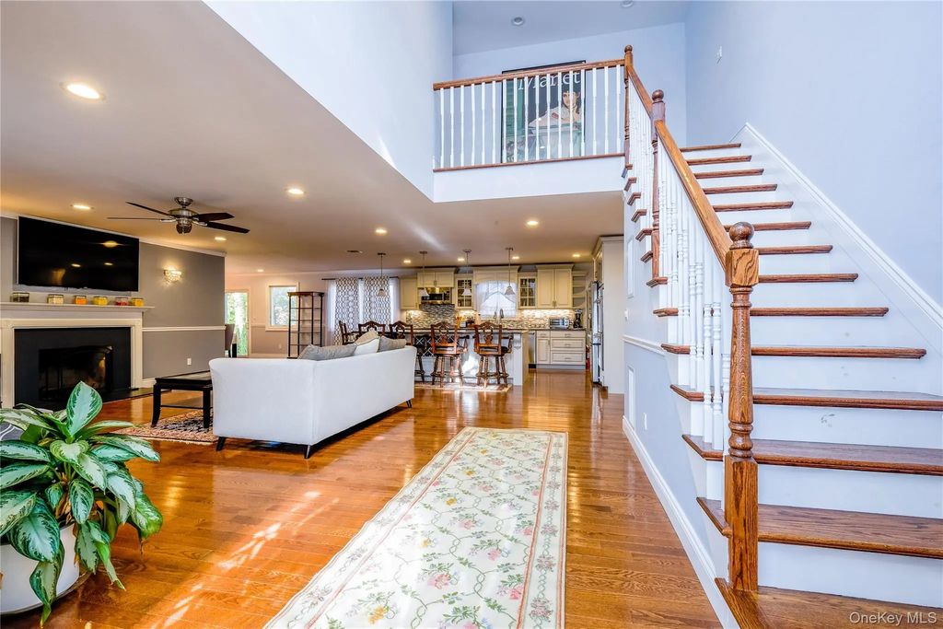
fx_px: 393
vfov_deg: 77.3
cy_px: 314
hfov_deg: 100.4
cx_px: 472
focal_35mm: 15
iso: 400
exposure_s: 1/13
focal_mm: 10
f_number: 10
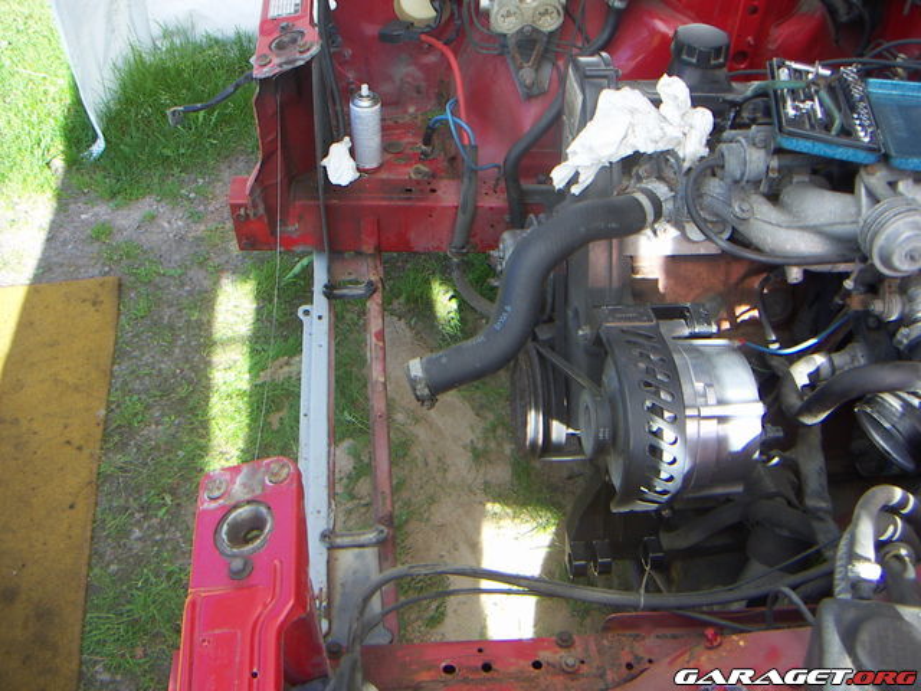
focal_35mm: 36
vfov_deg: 39.7
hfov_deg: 51.4
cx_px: 460
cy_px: 346
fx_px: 958
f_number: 2.8
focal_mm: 4.7
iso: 50
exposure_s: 1/160
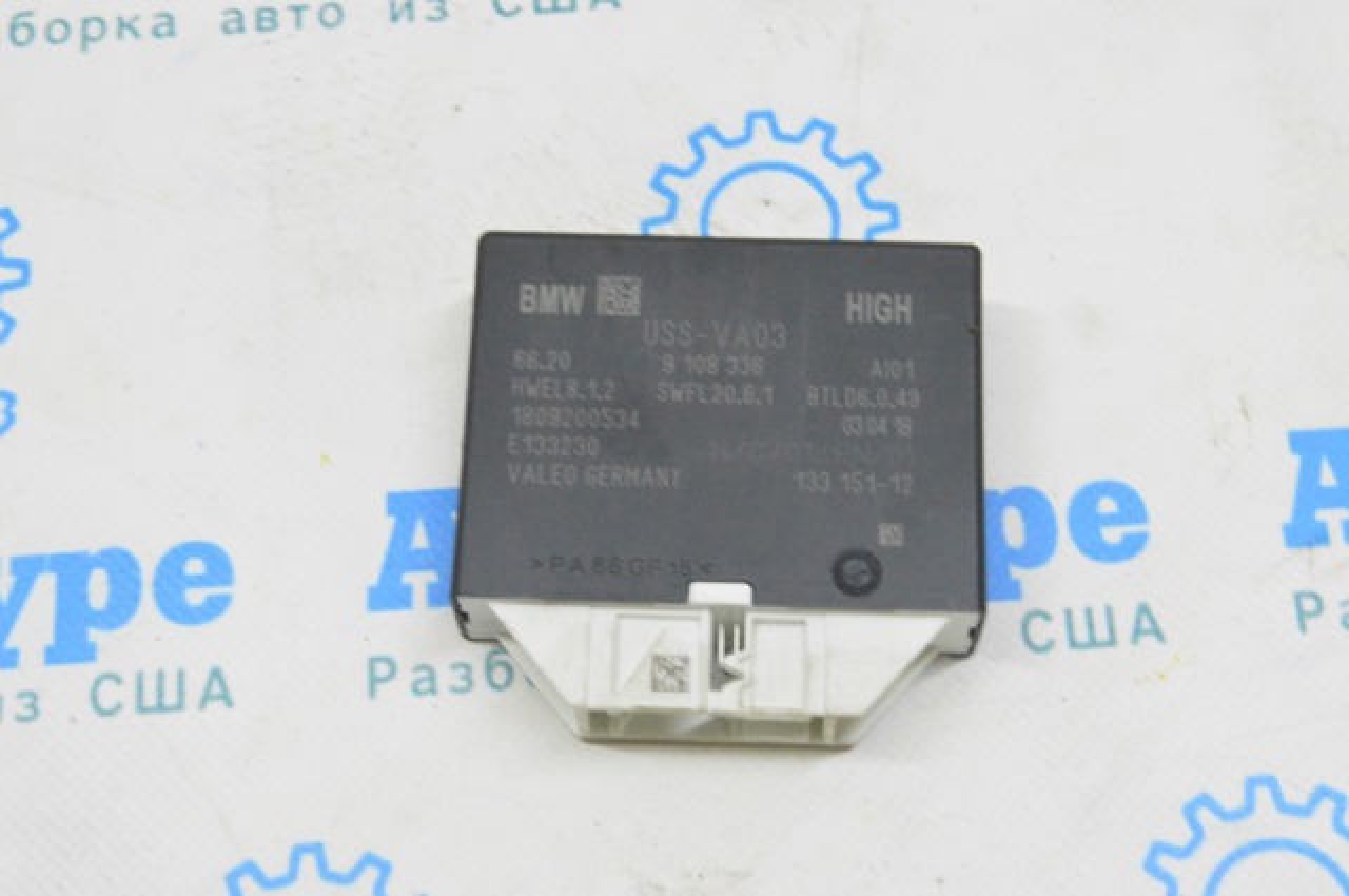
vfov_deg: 21.5
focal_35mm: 63
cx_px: 674
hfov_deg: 31.9
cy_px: 448
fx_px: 2358
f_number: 20
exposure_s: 1/15
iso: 6400
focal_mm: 42
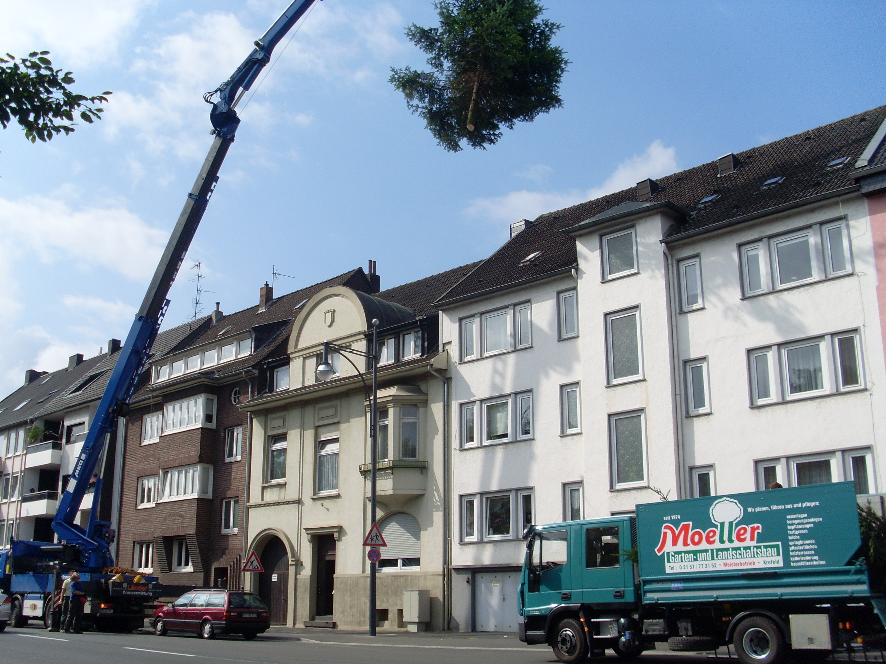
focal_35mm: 38
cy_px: 332
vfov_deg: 37.7
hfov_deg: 49.0
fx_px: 973
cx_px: 443
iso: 80
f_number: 7.7
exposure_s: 1/500
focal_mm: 6.3
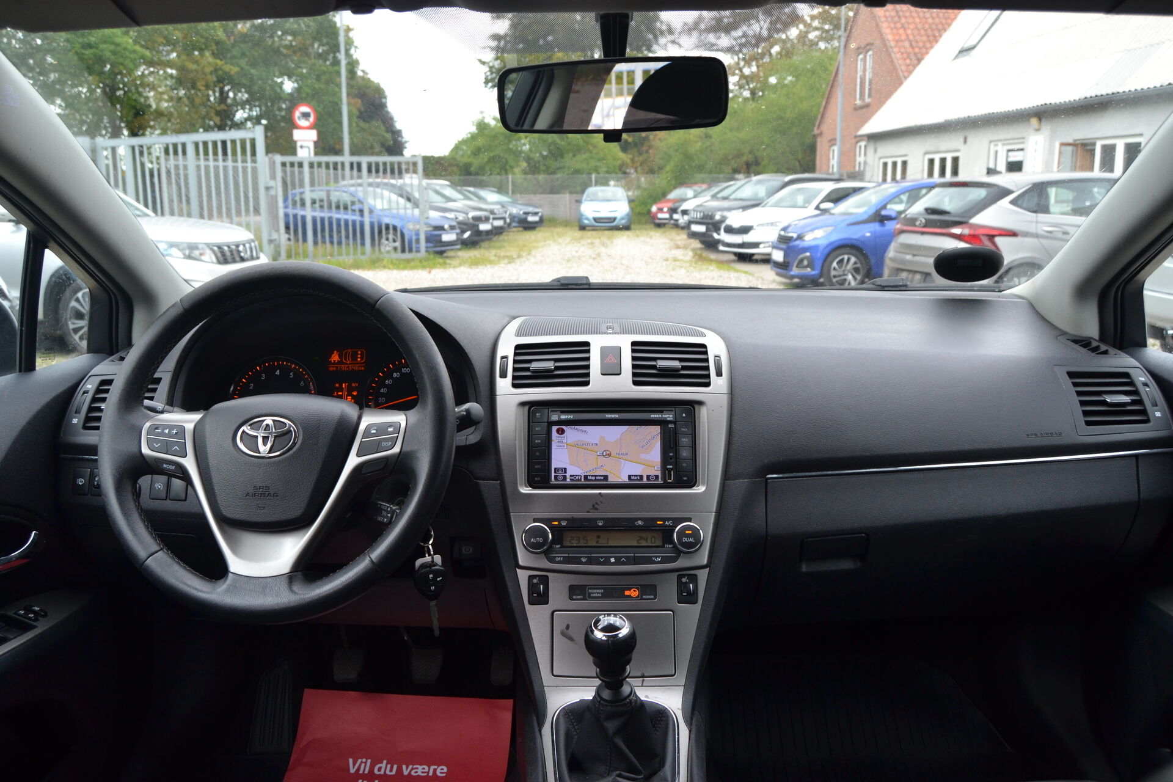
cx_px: 586
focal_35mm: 27
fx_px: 880
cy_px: 391
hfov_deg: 67.4
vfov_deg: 47.9
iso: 400
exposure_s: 1/125
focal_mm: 18
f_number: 5.6
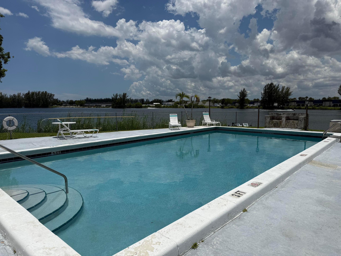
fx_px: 236
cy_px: 128
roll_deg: -0.2
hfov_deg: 71.6
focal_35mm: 24
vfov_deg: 56.8
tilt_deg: -5.1
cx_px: 170
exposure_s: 1/14286
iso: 64
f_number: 1.78
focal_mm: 6.76
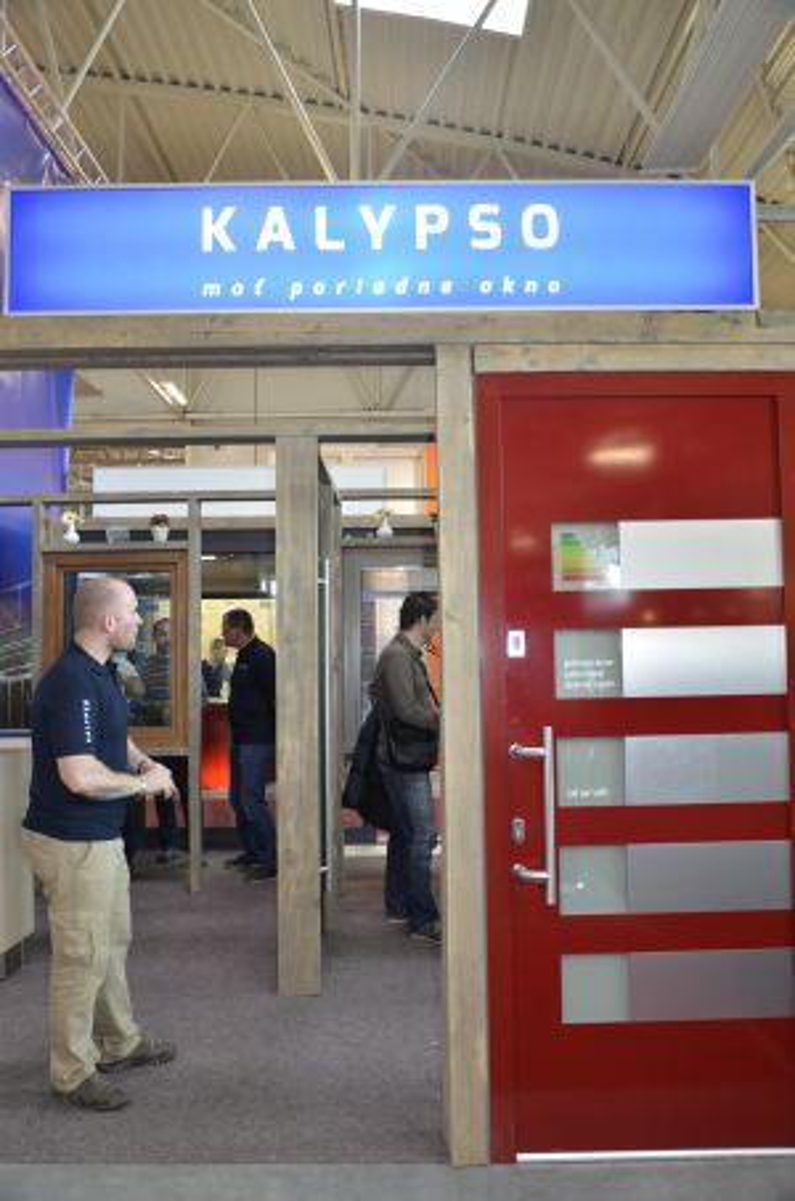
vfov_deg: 59.6
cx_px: 398
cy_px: 600
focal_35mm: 32
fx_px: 1048
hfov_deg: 41.5
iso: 560
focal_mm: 21
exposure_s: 1/60
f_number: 3.8
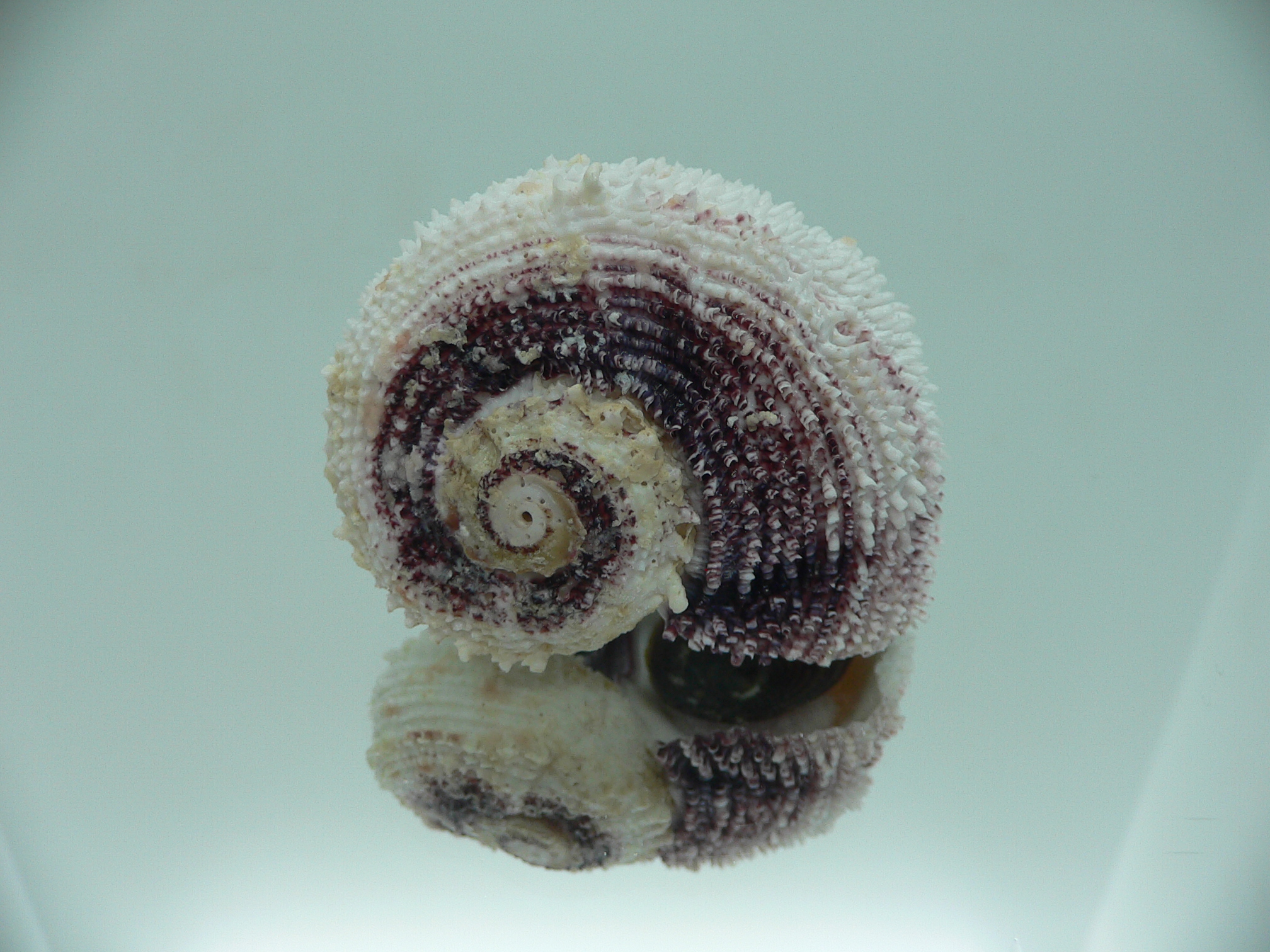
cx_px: 635
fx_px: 1284
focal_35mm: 35
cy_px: 476
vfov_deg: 40.7
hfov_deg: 52.6
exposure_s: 1/60
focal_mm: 4.6
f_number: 2.8
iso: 80
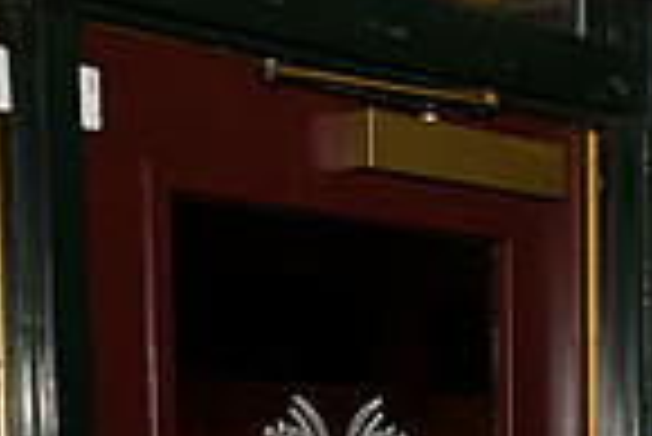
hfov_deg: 13.9
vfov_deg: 10.2
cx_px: 1228
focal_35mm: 128
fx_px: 2321
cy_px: 748
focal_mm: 32
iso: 6400
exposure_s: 1/60
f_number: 11
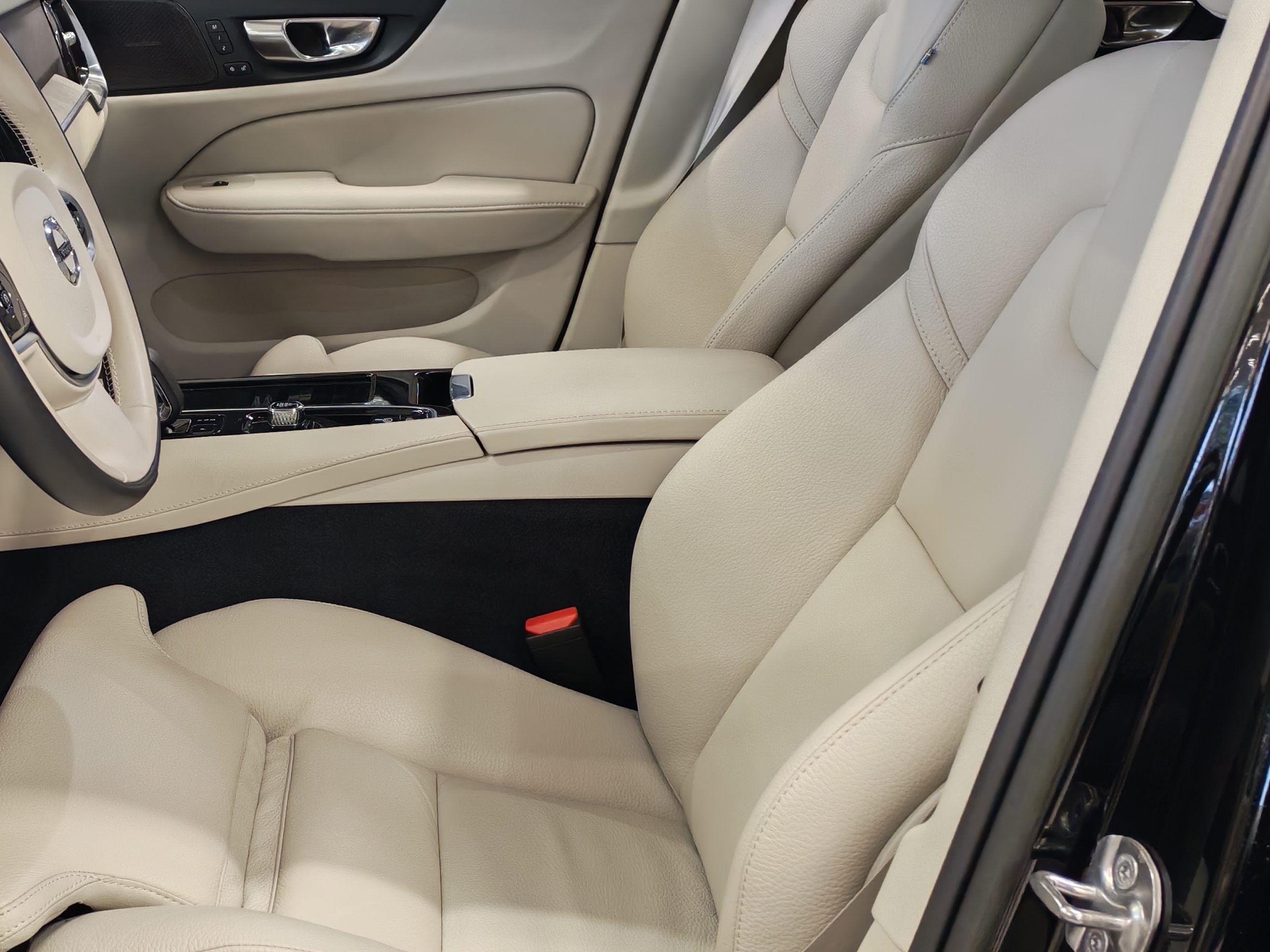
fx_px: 1834
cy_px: 507
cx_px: 249
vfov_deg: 29.1
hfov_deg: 36.8
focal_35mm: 50
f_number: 1.9
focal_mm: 6.12
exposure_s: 1/100
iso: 1250
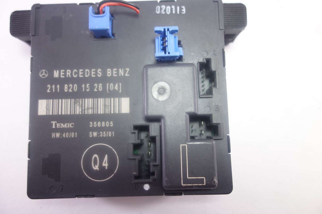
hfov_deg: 65.5
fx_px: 250
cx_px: 161
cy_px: 107
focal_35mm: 28
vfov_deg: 46.4
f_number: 2.2
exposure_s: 1/40
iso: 125
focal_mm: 10.4
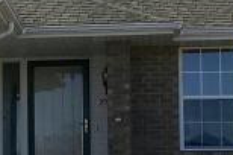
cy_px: 106
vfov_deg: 7.0
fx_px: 1253
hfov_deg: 10.4
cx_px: -86
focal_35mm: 194
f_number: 1.8
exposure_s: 1/1623
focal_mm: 3.99
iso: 20
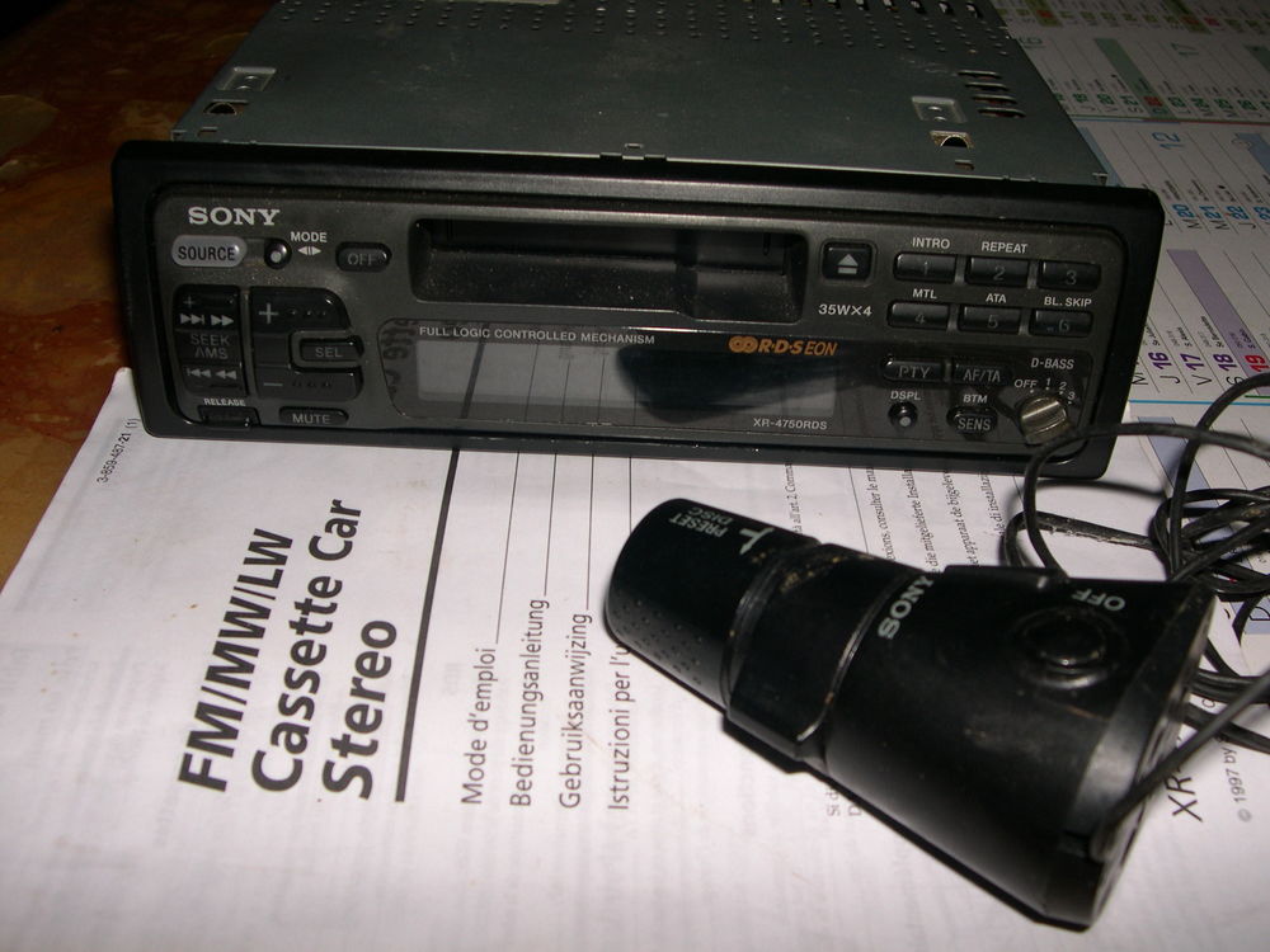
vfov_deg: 37.7
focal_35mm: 38
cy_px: 476
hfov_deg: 49.0
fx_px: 1394
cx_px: 635
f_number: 7.6
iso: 100
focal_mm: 8
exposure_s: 1/60
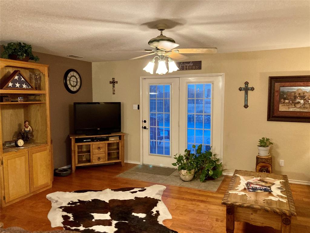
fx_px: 251
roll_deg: +0.1
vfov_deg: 49.7
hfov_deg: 63.4
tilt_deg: -4.4
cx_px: 155
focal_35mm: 28
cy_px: 116
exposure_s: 1/40
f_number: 1.8
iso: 400
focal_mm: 3.99
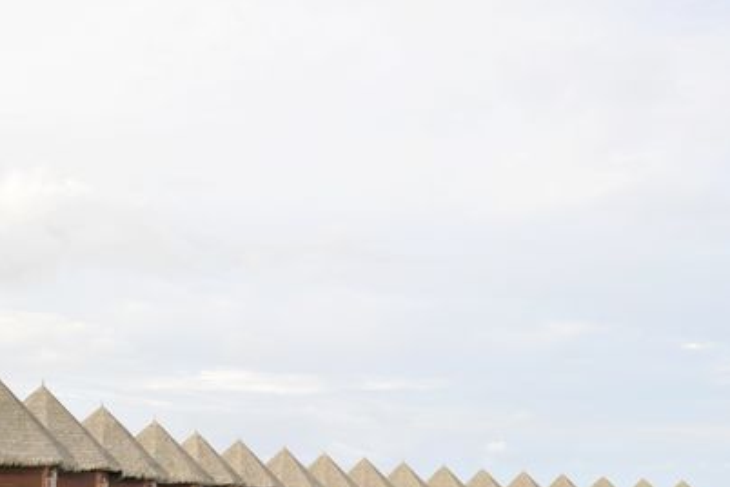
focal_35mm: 54
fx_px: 1095
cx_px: 314
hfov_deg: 36.8
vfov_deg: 24.7
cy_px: 387
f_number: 6.3
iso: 200
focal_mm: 31
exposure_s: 1/320
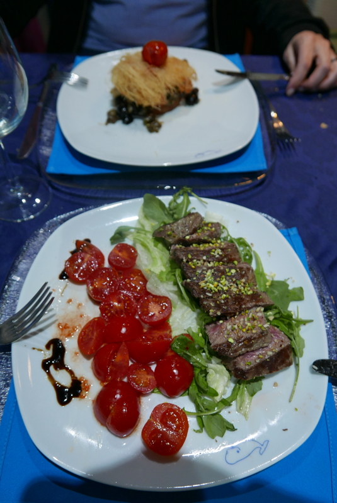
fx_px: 392
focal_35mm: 28
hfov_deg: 46.5
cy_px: 252
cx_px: 168
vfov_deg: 65.4
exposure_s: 1/80
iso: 250
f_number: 2.1
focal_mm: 12.5
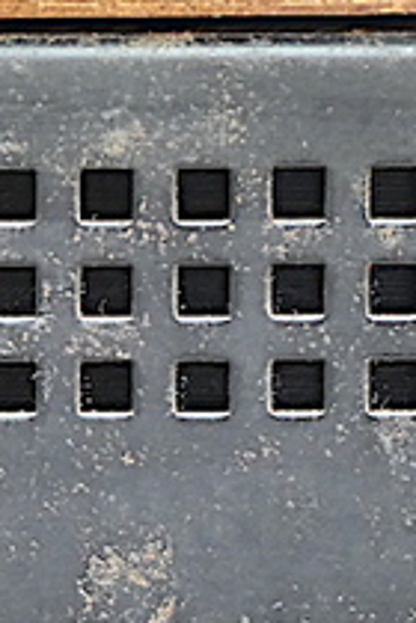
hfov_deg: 2.0
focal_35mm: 681
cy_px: 561
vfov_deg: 3.0
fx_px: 11803
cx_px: -205
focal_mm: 25.6
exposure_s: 1/2
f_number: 5.4
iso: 200
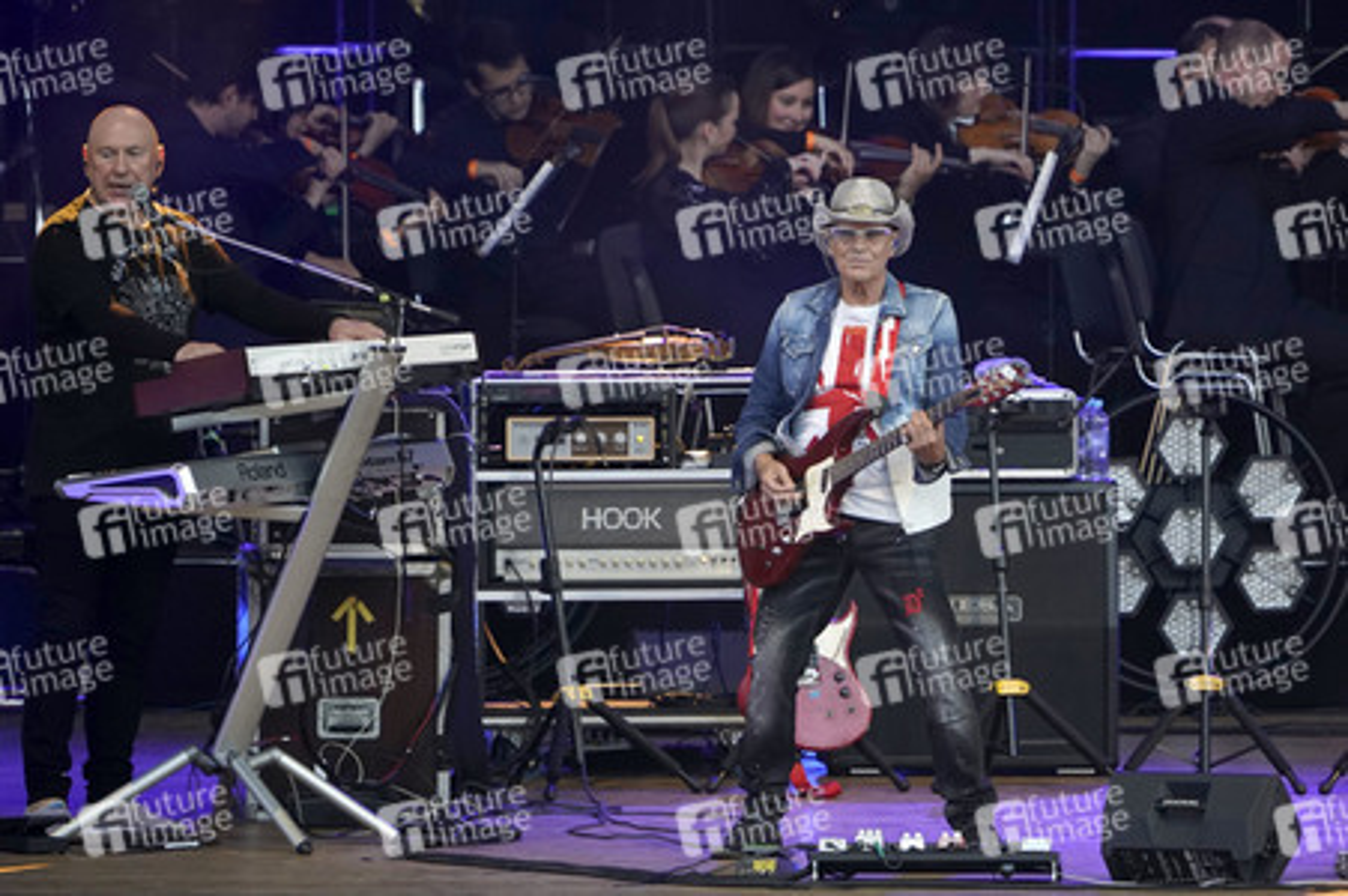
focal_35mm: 565
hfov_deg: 3.7
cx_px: 674
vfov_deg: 2.4
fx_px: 21140
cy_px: 448
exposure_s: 1/500
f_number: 6.3
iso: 2500
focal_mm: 565
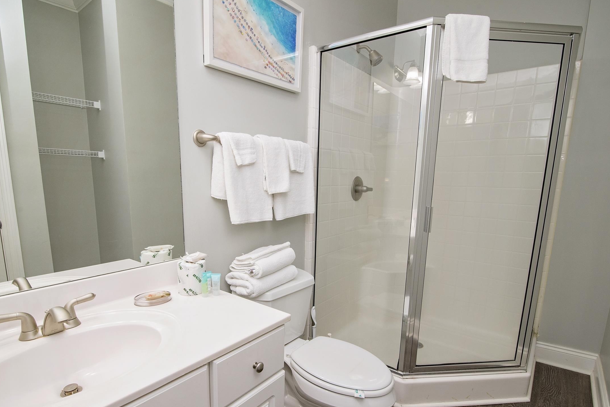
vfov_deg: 64.2
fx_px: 322
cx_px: 282
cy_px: 238
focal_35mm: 19
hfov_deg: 86.7
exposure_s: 1/40
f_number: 8
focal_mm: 16
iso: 800
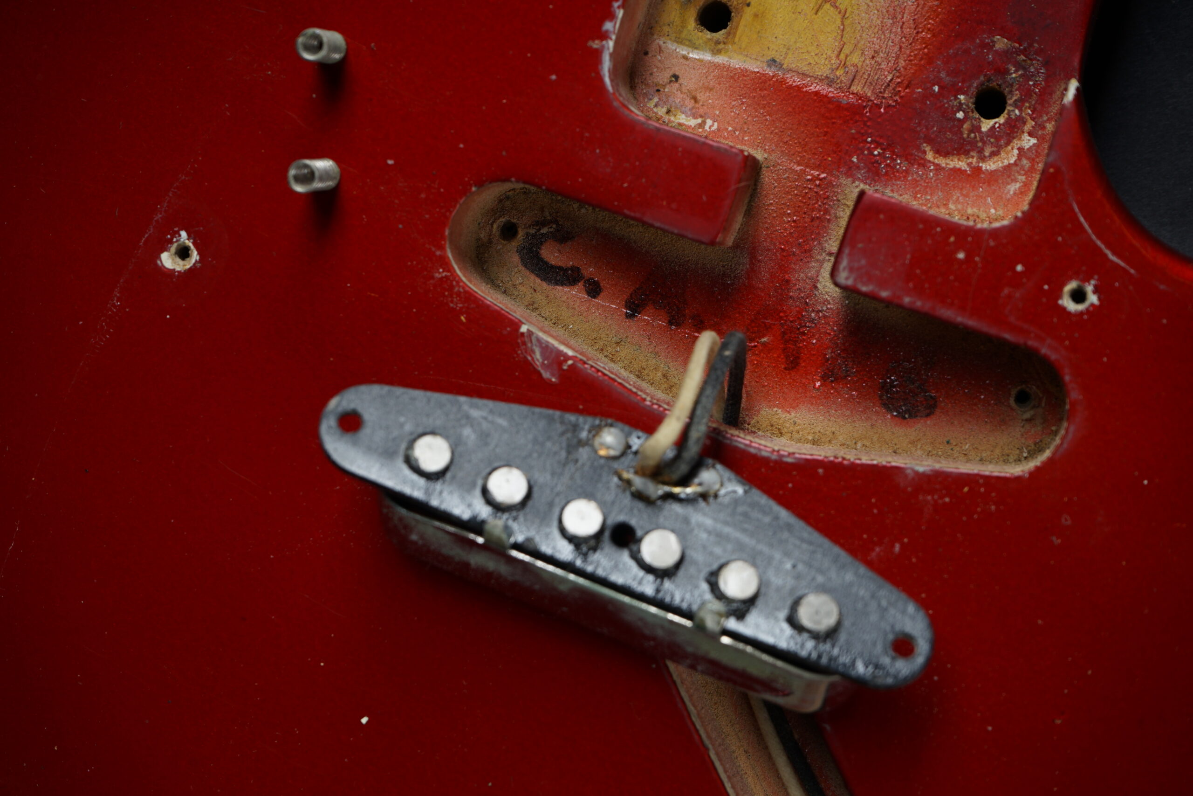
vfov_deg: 19.5
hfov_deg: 28.8
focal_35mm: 70
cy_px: 398
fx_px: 2320
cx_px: 596
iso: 160
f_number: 11
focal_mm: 70
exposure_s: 1/125
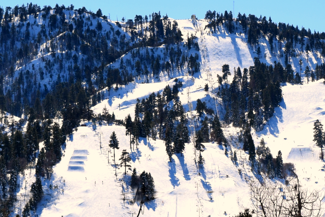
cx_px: 151
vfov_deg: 11.4
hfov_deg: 17.1
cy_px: 62
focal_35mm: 120
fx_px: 1083
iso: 200
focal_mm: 34
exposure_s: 1/500
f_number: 11
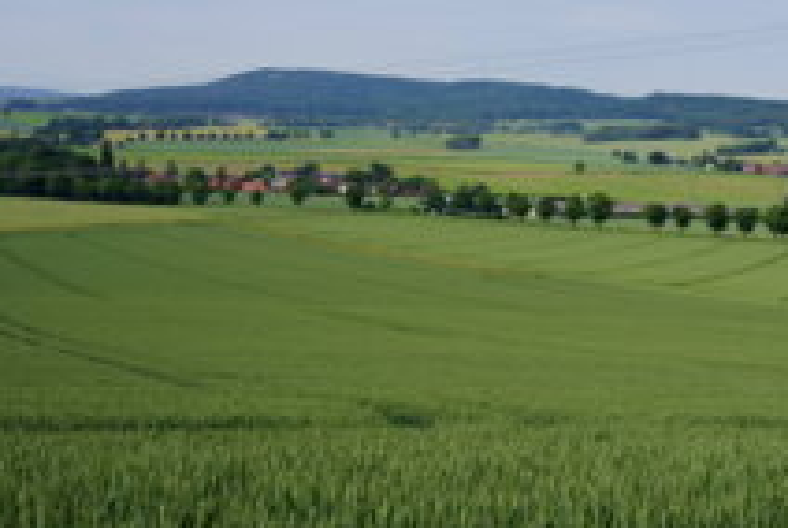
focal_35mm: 66
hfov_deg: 30.0
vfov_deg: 20.6
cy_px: 169
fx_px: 1447
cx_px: 595
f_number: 6.3
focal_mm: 35
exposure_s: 1/640
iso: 100
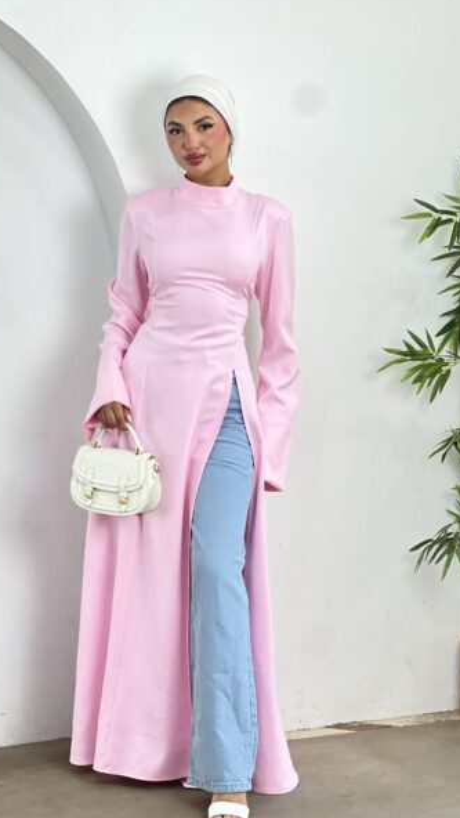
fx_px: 1843
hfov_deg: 14.2
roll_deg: +1.2
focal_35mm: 85
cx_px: 203
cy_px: 405
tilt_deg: -5.3
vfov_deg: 25.0
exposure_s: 1/100
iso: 80
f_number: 2.8
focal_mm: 9
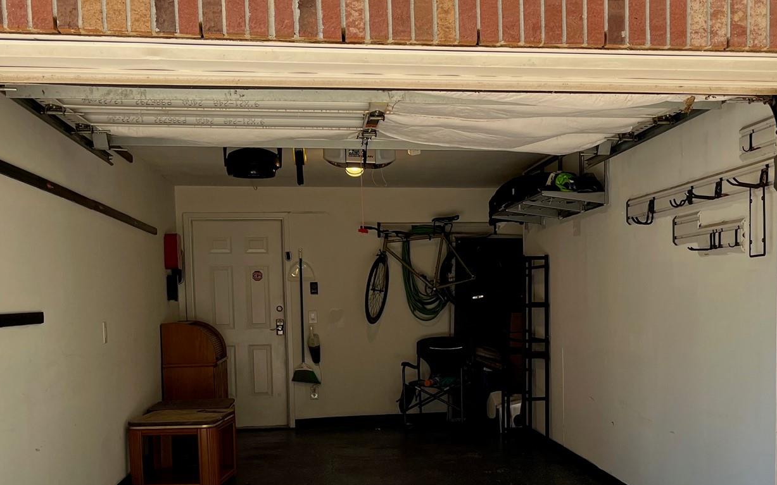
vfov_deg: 27.7
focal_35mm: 46
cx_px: 496
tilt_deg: -3.1
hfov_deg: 43.1
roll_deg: +1.9
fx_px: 974
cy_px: 353
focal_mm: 5.1
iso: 50
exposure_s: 1/522
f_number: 1.6
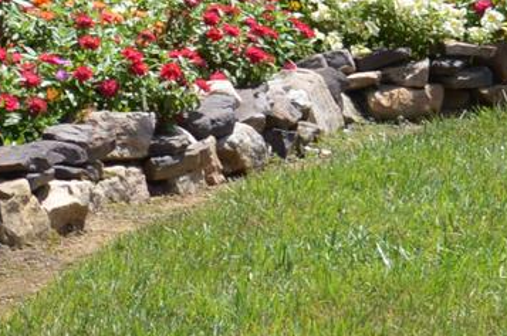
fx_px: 3629
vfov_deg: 5.3
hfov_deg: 7.8
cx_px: -362
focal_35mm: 258
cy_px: -148
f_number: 7.1
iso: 100
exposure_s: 1/200
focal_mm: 30
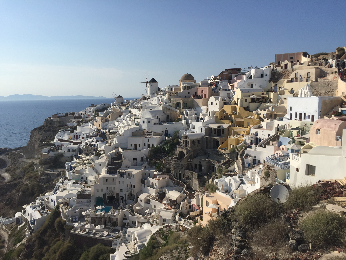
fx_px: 290
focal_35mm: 29
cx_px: 173
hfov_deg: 61.7
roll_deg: -0.2
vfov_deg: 48.2
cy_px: 130
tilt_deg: -6.4
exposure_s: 1/4405
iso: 32
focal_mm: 4.15
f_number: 2.2
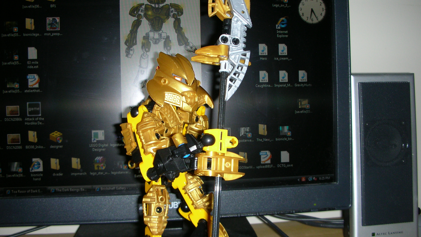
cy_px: 112
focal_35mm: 39
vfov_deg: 30.4
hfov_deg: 51.6
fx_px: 435
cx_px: 209
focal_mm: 5.8
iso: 50
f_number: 3
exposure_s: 1/60.1
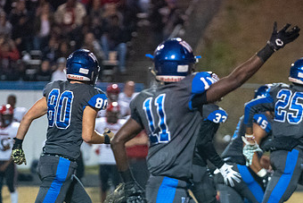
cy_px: 108
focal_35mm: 397
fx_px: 3343
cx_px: 165
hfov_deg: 5.2
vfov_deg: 3.5
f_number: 2.8
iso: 8000
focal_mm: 179
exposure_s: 1/640
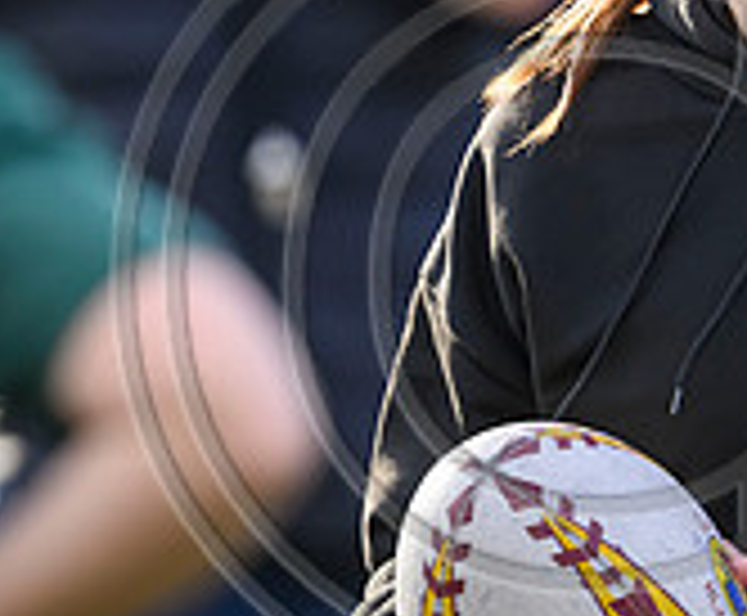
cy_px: 278
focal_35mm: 1529
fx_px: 34225
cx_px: 857
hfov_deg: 1.3
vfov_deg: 1.0
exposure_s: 1/1250
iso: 500
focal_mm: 400
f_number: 3.2
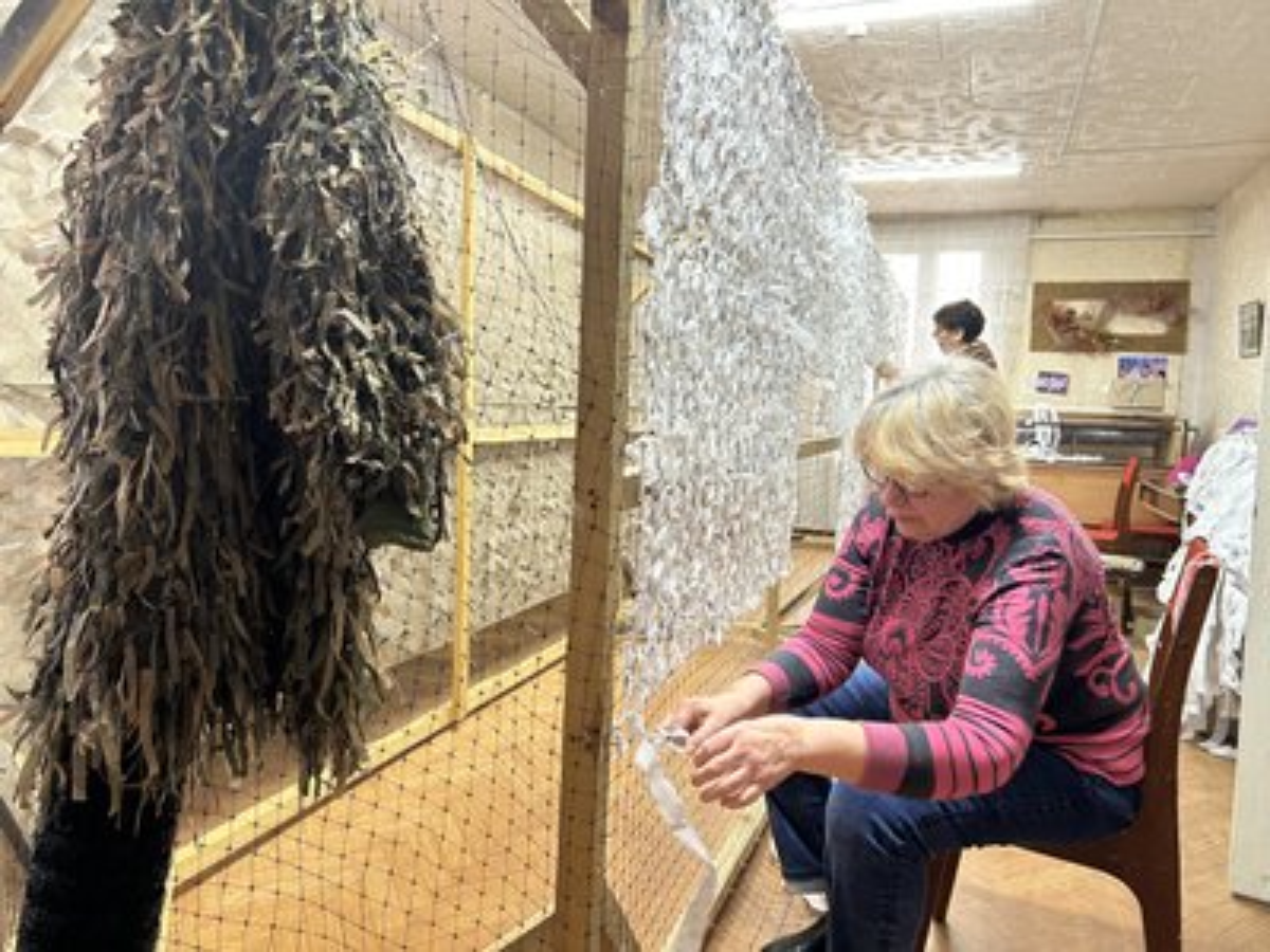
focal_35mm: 26
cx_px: 635
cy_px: 476
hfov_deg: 67.3
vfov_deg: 53.1
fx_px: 954
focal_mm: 5.7
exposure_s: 1/50
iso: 100
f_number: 1.5
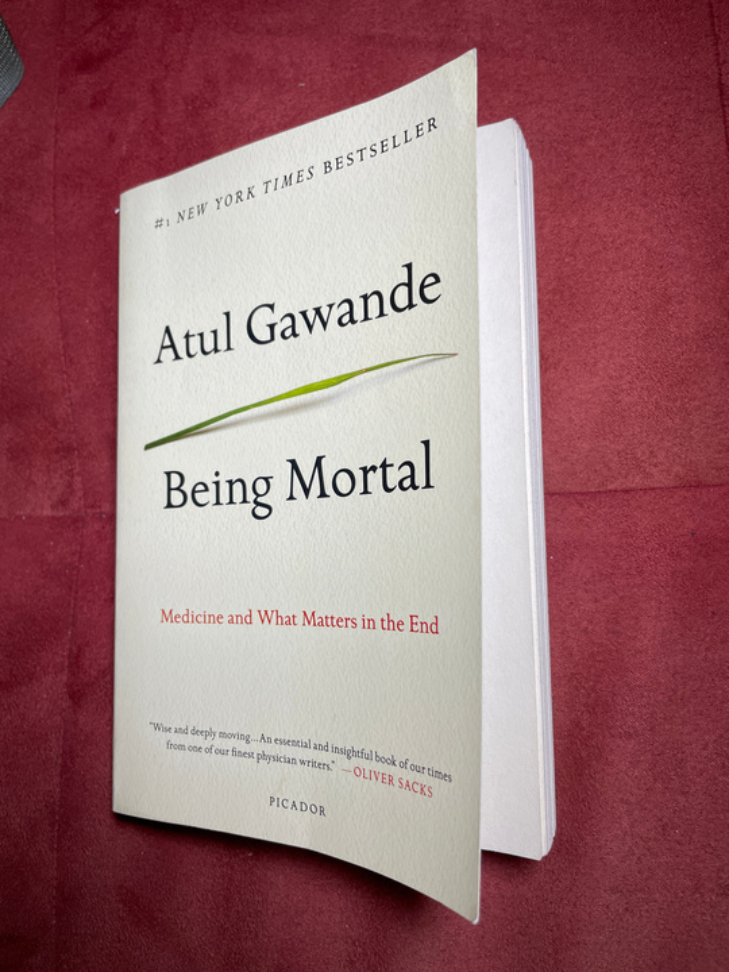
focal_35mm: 26
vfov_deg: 67.3
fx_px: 730
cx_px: 364
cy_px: 486
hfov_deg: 53.1
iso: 32
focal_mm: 4.2
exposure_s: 1/471
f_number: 1.6
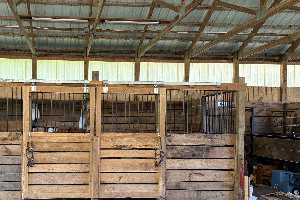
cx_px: 94
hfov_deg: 48.5
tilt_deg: +0.0
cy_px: 127
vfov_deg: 34.0
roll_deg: -0.3
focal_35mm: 39
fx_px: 325
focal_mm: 6.76
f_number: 1.78
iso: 125
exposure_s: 1/121
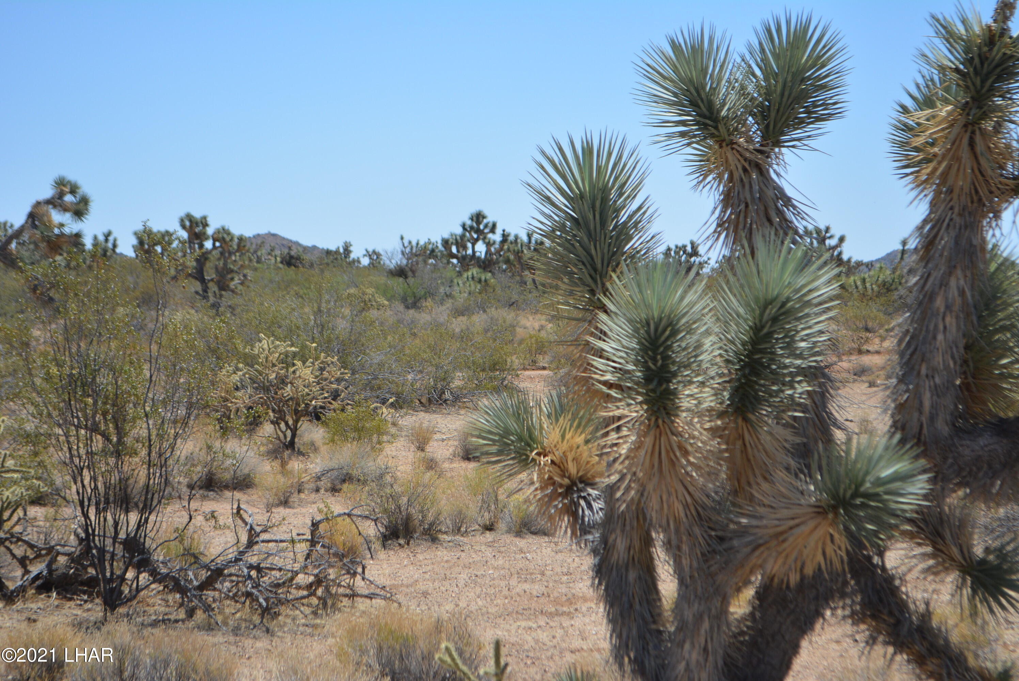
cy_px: 340
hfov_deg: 24.6
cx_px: 510
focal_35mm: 82
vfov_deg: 16.6
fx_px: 2337
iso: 400
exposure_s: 1/1600
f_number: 7.1
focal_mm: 55
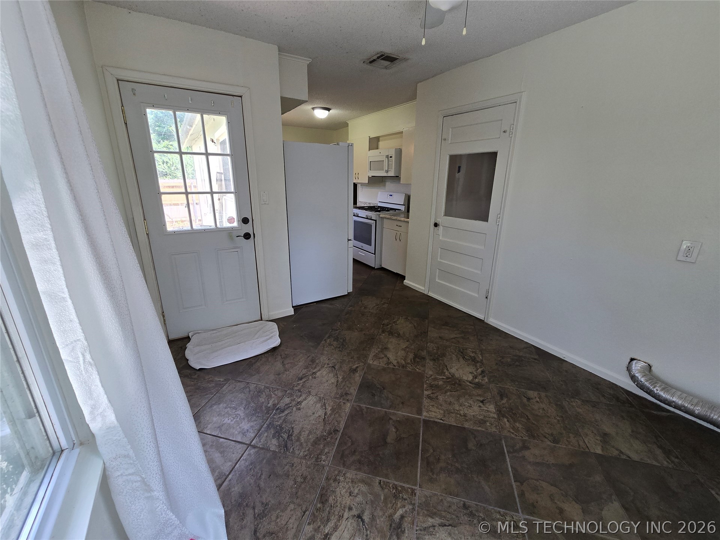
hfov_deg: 106.2
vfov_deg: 89.9
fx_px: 270
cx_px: 360
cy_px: 270
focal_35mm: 13
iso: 80
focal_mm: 2.2
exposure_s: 1/120
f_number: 2.2
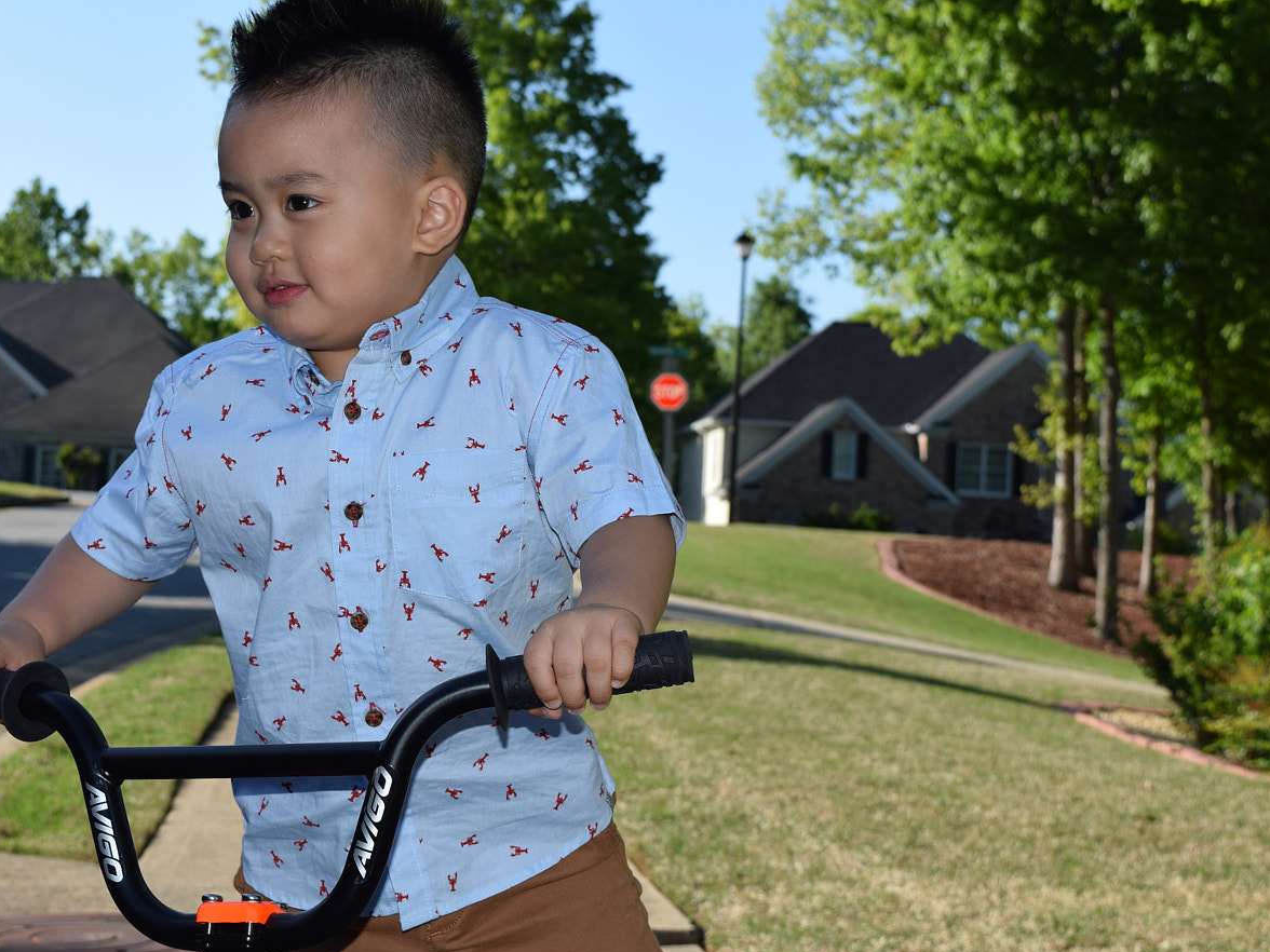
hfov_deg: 28.2
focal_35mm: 69
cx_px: 498
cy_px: 402
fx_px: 2519
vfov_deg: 21.4
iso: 100
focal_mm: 35
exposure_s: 1/200
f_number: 9
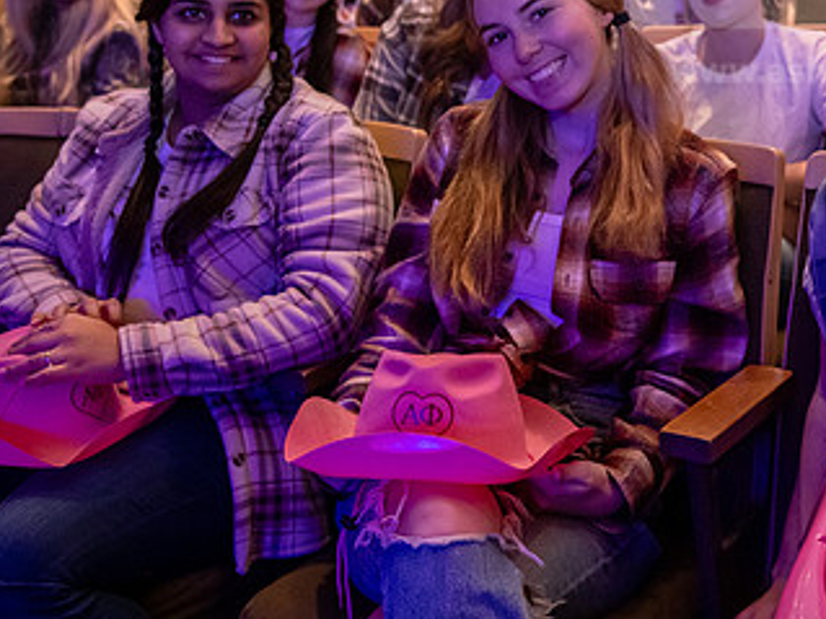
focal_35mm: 56
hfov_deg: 34.0
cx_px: 552
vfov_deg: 25.6
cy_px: 126
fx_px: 1336
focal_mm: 32
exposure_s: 1/125
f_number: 3.2
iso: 5000
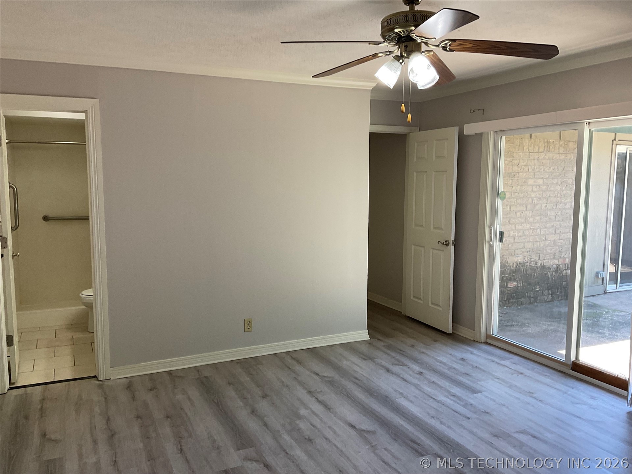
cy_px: 237
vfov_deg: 48.2
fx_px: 529
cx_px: 316
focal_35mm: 29
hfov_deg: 61.7
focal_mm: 3
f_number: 1.8
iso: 50
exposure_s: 1/120
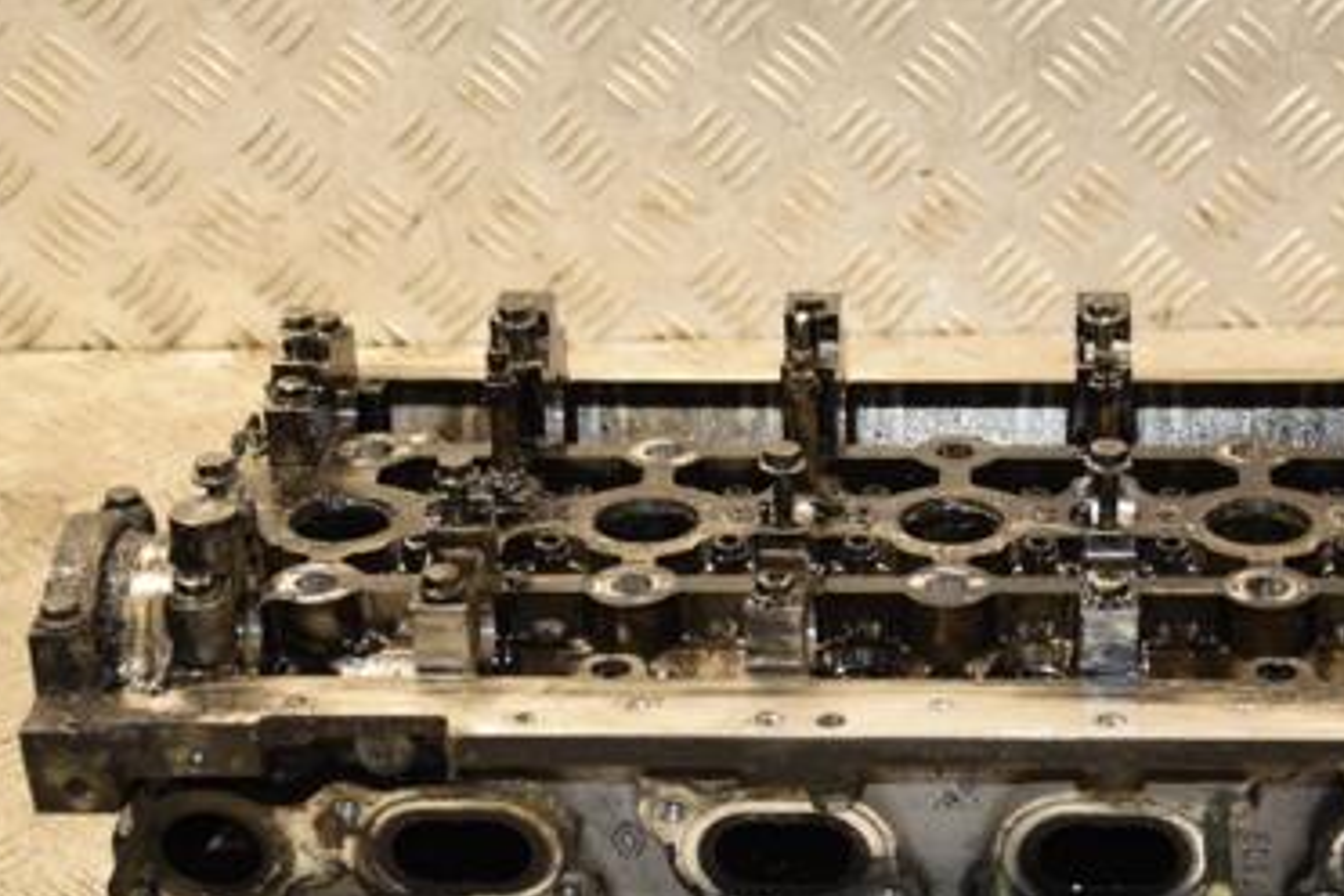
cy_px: 600
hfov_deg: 22.0
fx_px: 3434
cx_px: 910
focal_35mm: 92
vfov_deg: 14.8
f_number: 5
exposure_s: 1/125
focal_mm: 38
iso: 800
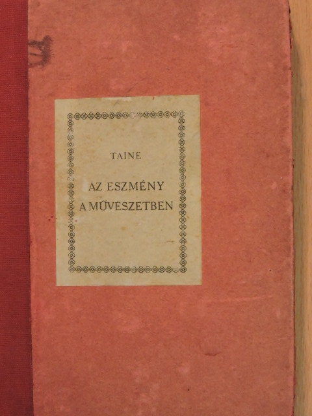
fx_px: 961
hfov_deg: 18.4
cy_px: 208
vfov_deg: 24.4
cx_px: 156
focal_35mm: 80
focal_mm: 14.3
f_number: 4.5
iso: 1000
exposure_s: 1/80
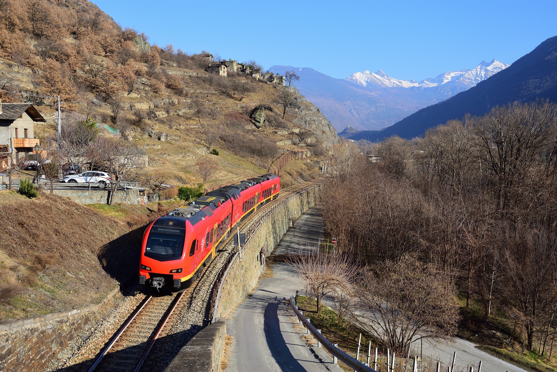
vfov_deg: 36.9
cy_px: 186
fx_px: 557
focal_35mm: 36
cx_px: 278
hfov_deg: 53.1
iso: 250
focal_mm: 24
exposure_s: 1/800
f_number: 7.1
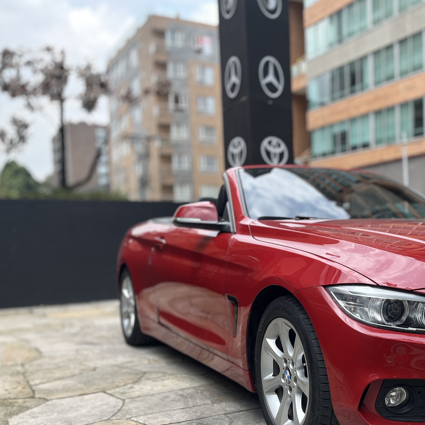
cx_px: 369
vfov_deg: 38.8
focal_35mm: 43
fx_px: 597
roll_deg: +0.9
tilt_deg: -5.2
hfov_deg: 37.1
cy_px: 280
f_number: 1.6
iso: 50
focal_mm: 5.1
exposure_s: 1/621
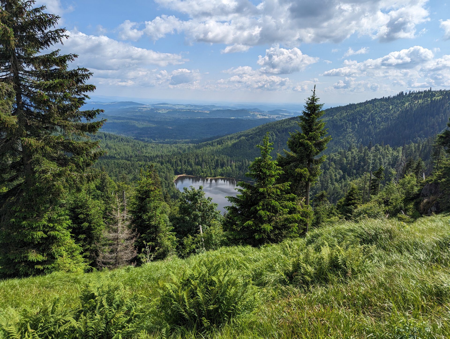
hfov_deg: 71.5
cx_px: 225
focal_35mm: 24
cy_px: 170
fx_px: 312
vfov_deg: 56.9
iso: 45
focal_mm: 6.81
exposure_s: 1/2571
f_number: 1.85
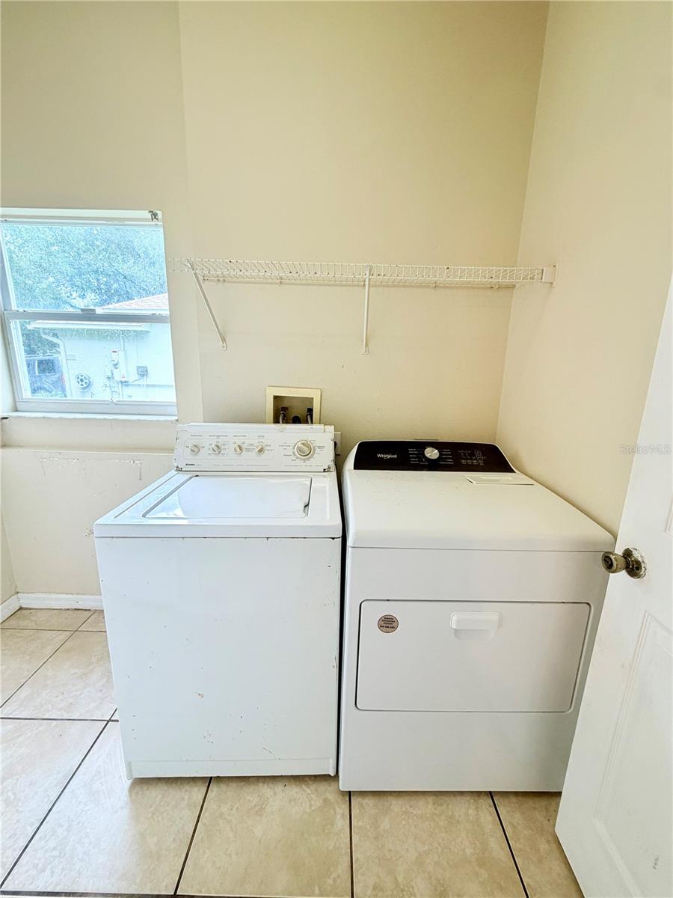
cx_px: 336
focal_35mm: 14
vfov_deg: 102.1
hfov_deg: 85.7
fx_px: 363
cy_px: 449
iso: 125
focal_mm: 2.22
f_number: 2.2
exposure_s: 1/120
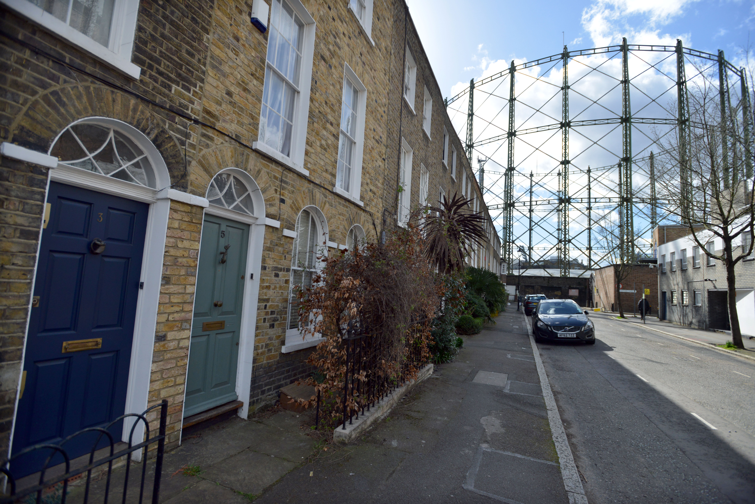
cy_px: 252
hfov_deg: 93.3
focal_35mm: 17
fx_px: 357
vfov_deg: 70.5
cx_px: 378
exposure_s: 1/6400
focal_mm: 17
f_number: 5
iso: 640
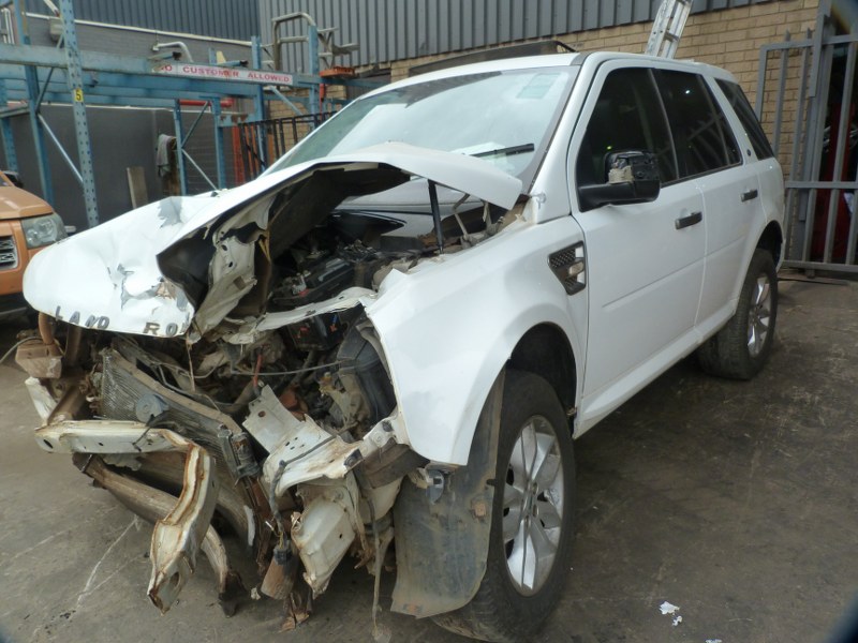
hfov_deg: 69.4
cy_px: 322
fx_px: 620
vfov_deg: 54.9
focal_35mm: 25
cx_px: 429
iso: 125
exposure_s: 1/160
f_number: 4
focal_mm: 4.5
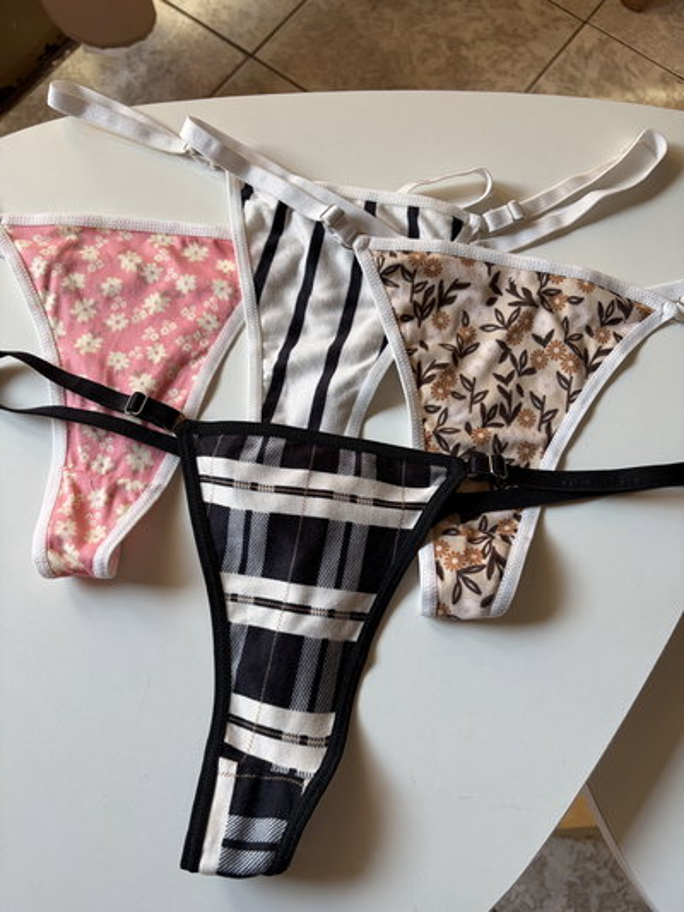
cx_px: 342
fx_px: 685
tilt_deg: -75.2
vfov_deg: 67.3
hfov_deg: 53.1
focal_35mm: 26
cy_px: 456
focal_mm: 5.96
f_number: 1.6
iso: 50
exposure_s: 1/122
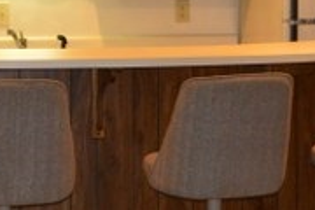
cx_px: 156
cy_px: -40
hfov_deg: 12.0
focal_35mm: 171
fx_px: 1496
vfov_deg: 8.0
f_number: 4.8
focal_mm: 32
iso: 2500
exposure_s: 1/60
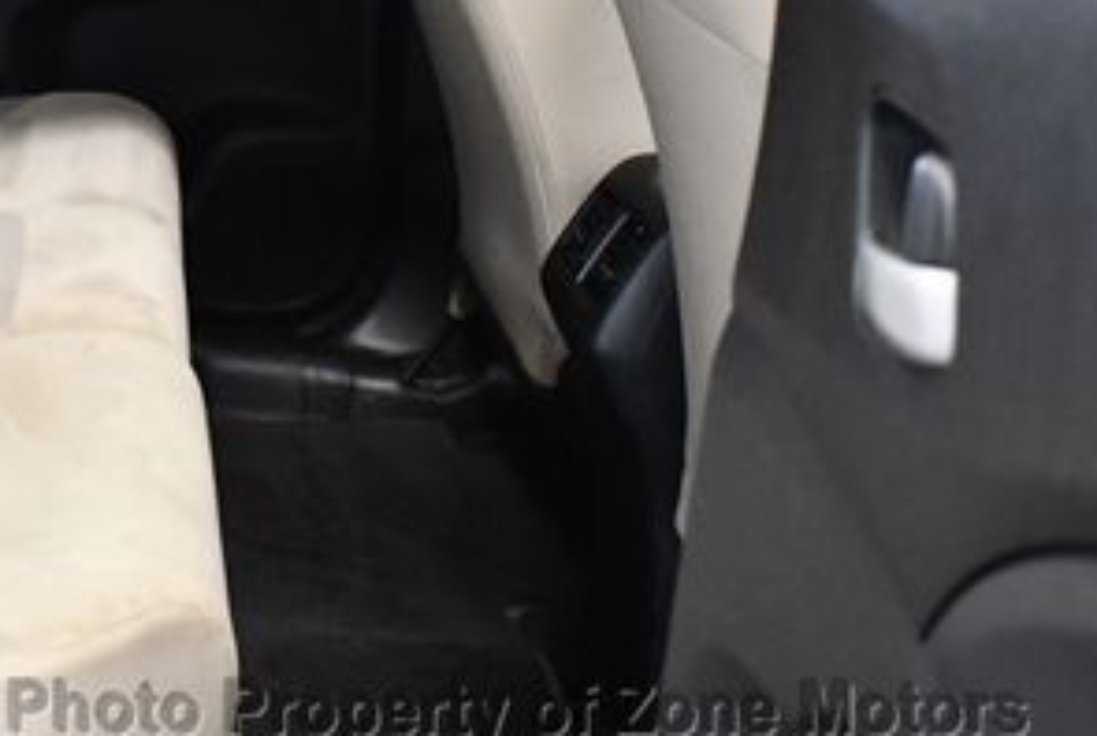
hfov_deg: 24.6
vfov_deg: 17.1
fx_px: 2382
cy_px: -15
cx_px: -37
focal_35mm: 78
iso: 3200
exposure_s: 1/80
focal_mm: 18
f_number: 3.5
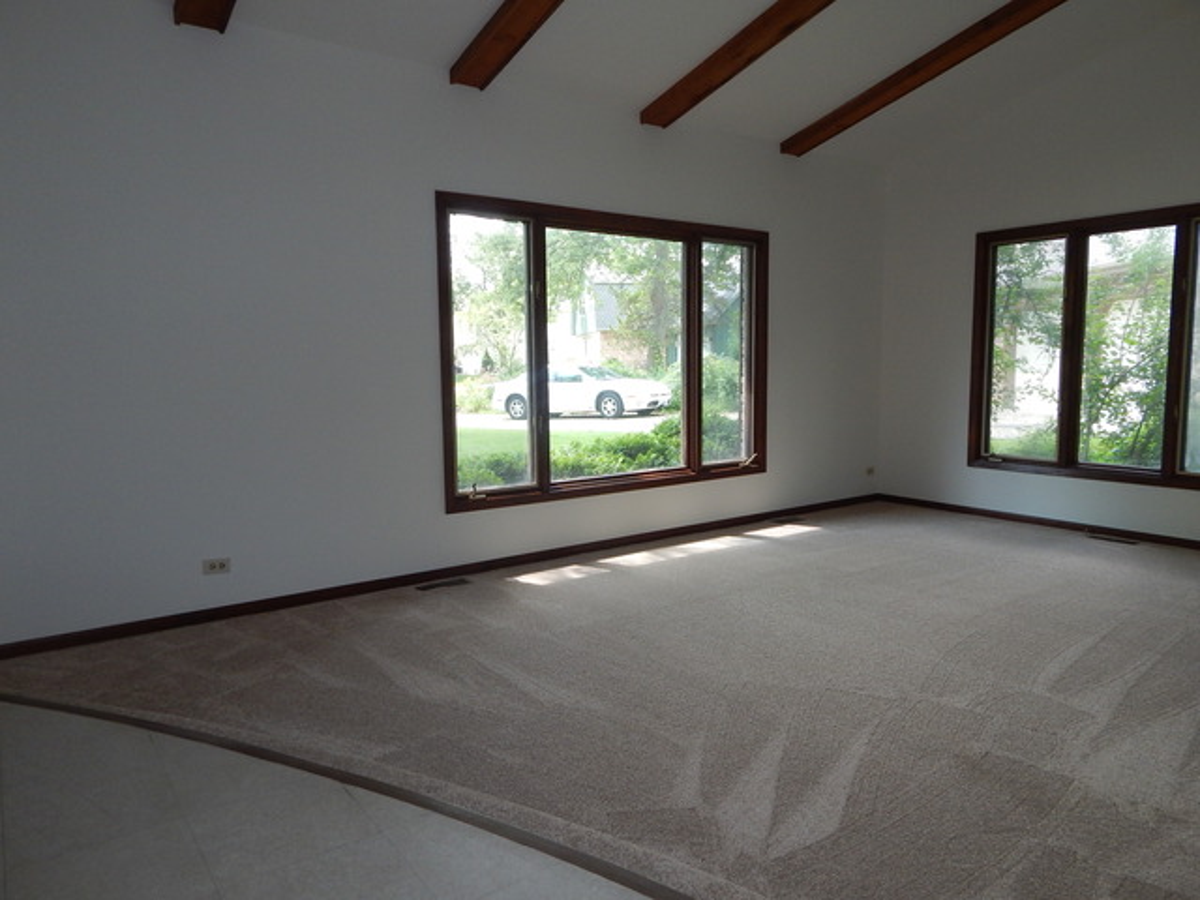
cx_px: 600
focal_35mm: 22
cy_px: 450
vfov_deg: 61.1
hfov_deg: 76.4
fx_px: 763
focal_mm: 4
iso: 200
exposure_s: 1/30
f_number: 3
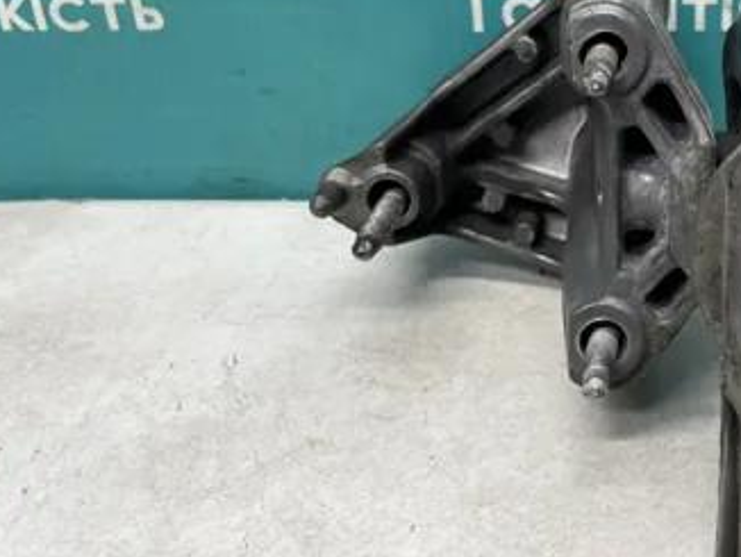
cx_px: 627
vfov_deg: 28.1
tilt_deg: -27.4
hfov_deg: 35.8
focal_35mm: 51
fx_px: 1093
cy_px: 123
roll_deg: +1.6
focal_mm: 4.2
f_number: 1.6
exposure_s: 1/100
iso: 125
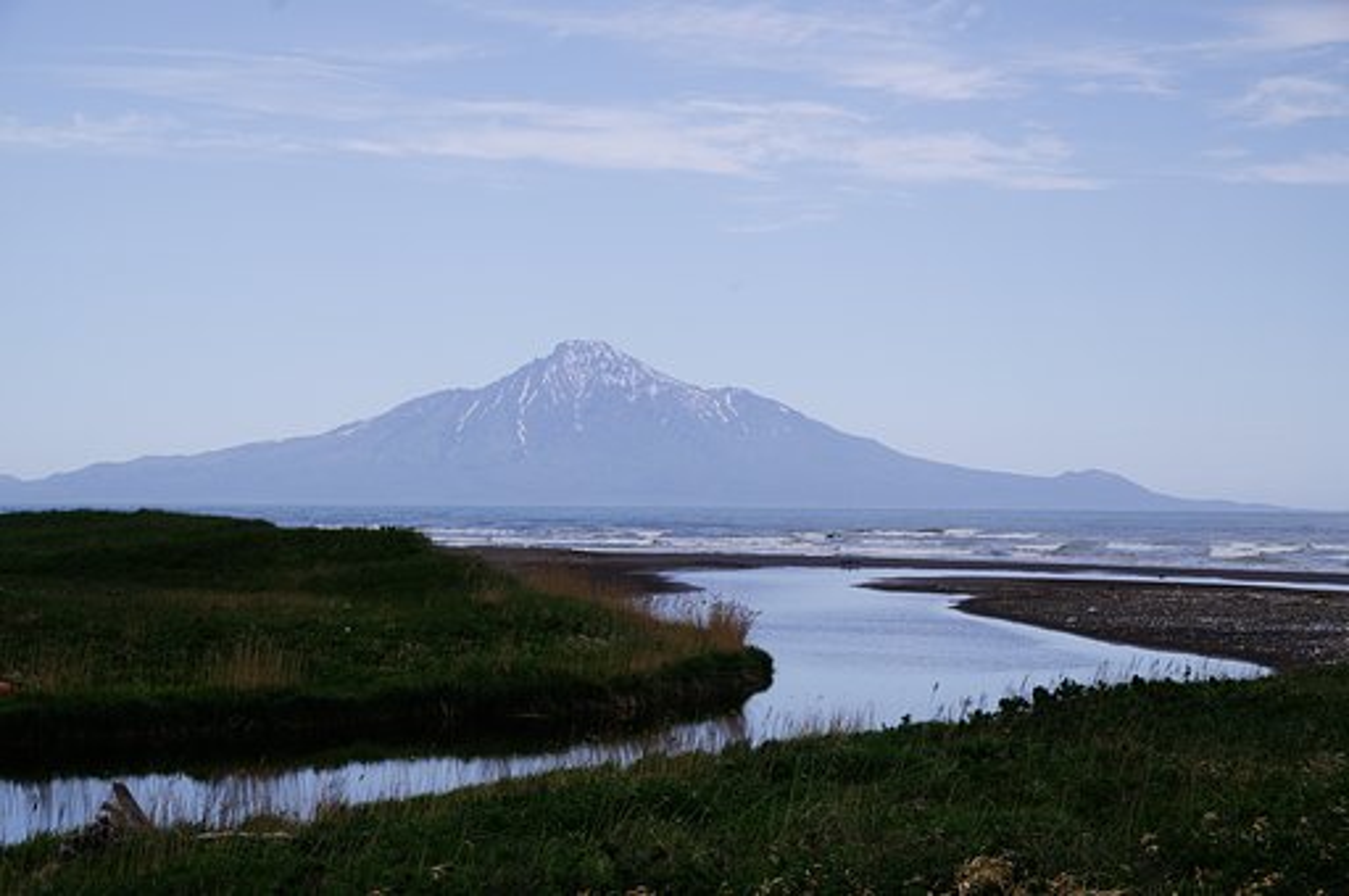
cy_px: 448
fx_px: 2975
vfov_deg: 17.1
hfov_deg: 25.5
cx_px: 674
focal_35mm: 80
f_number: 9
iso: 200
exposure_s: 1/200
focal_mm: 53
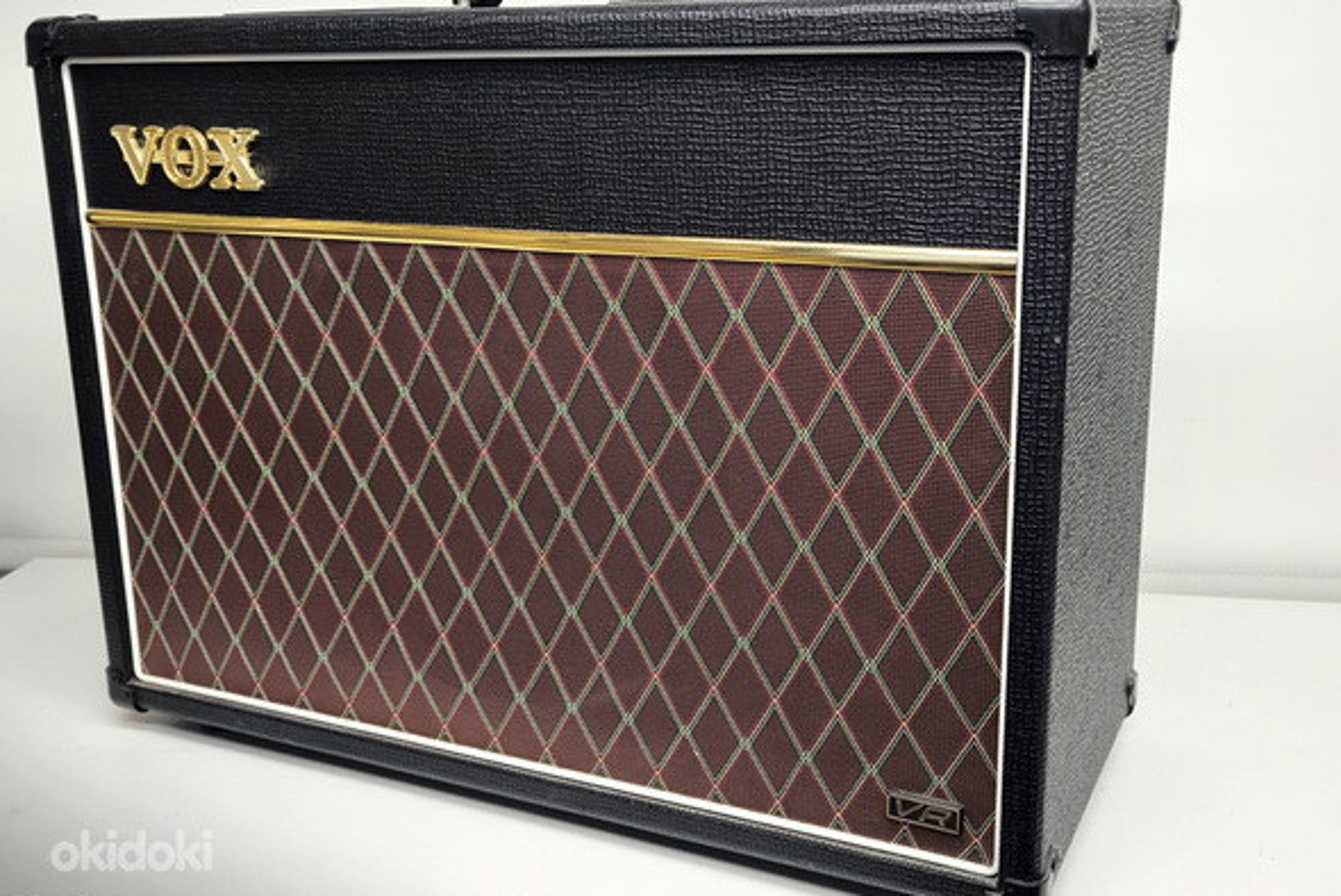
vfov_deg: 36.0
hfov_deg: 51.9
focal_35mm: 37
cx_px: 668
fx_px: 1379
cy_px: 418
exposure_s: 1/50
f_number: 1.9
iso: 125
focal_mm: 6.92
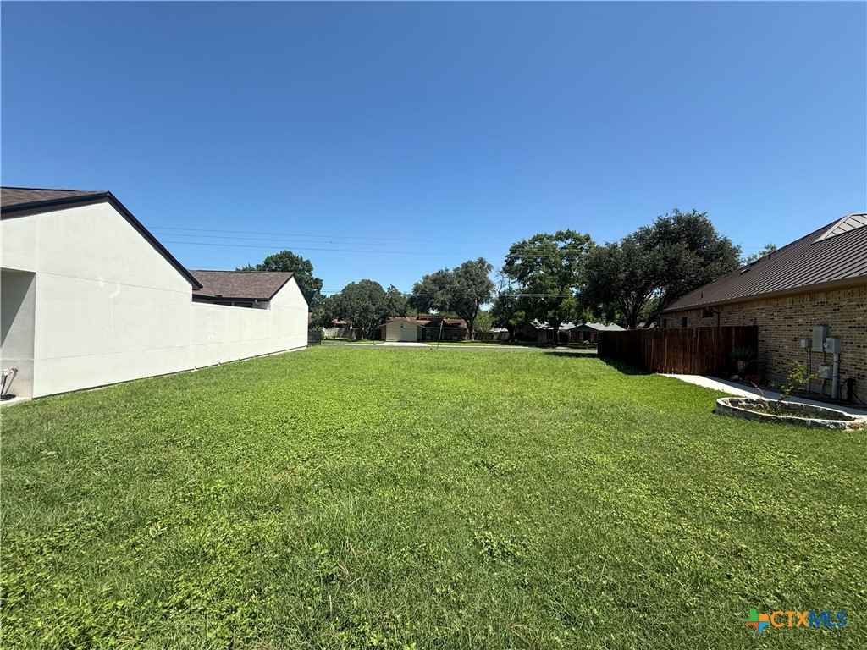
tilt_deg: -0.7
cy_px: 325
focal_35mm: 14
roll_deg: -1.2
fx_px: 351
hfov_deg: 102.1
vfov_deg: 85.7
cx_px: 434
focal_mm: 2.22
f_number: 2.2
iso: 50
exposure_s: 1/1572
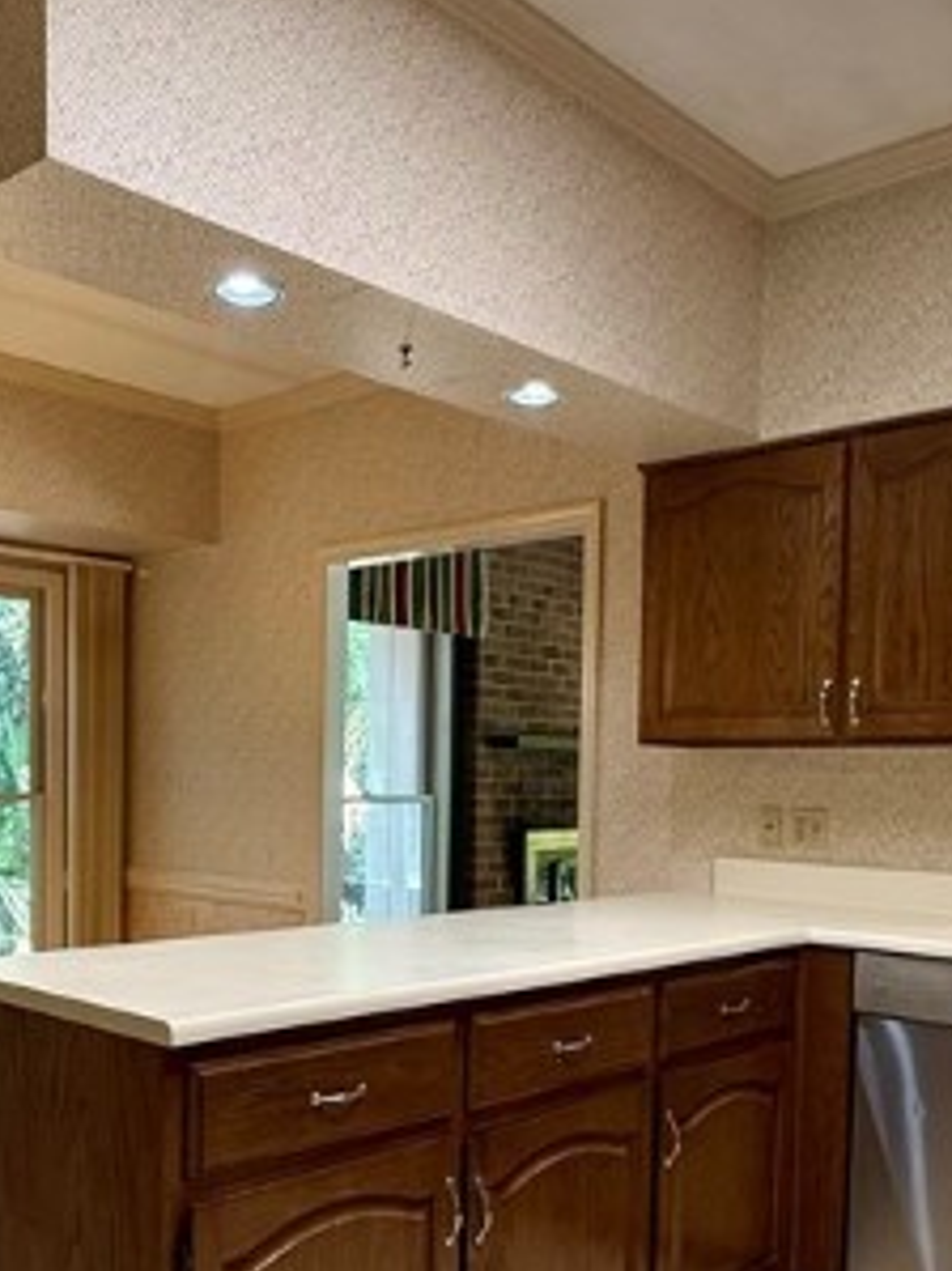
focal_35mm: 36
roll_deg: -1.0
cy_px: 837
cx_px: 370
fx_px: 1321
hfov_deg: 39.4
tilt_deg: -2.9
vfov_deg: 50.5
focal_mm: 2.22
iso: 250
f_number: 2.2
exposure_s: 1/120
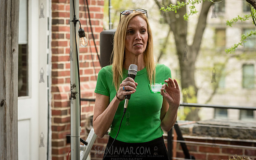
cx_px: 128
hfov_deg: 19.3
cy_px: 75
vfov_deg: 12.1
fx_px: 753
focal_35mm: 108
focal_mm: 100
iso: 1000
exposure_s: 1/400
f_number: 4.5
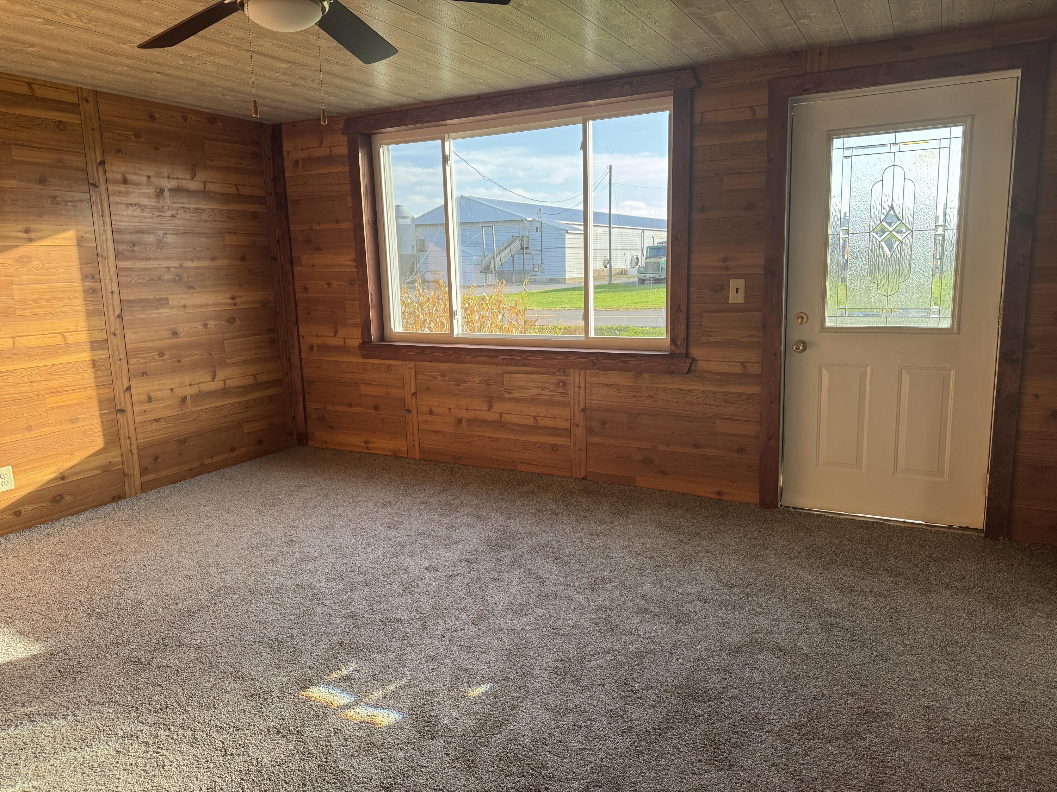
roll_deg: +0.7
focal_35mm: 24
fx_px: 733
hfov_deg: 71.6
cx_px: 528
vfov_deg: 56.8
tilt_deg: -10.4
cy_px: 396
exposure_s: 1/425
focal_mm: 6.76
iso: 80
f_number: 1.78
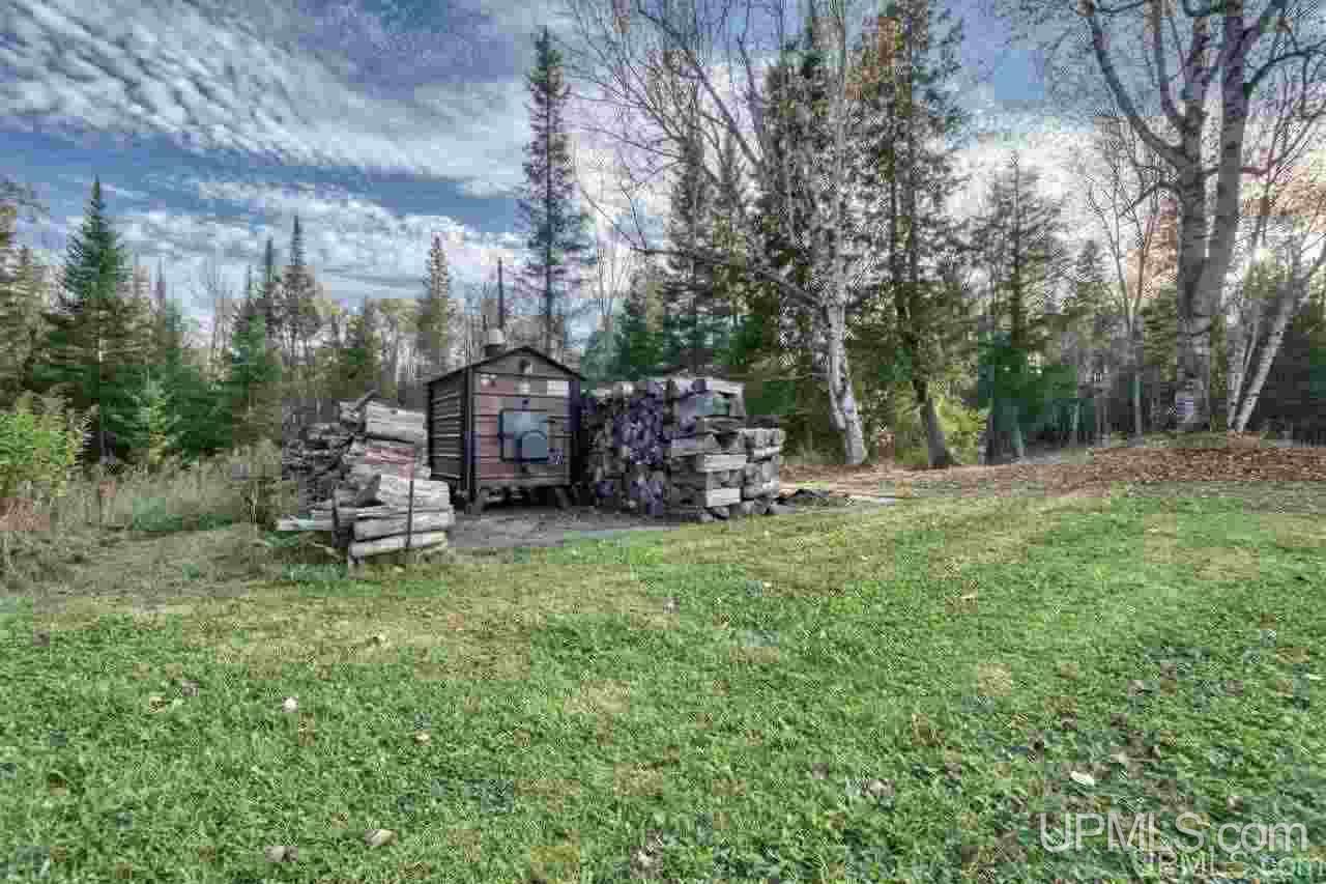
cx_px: 663
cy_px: 442
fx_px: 552
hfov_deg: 100.4
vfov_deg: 77.3
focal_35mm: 15
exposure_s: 1/2500
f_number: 8
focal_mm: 10
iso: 100
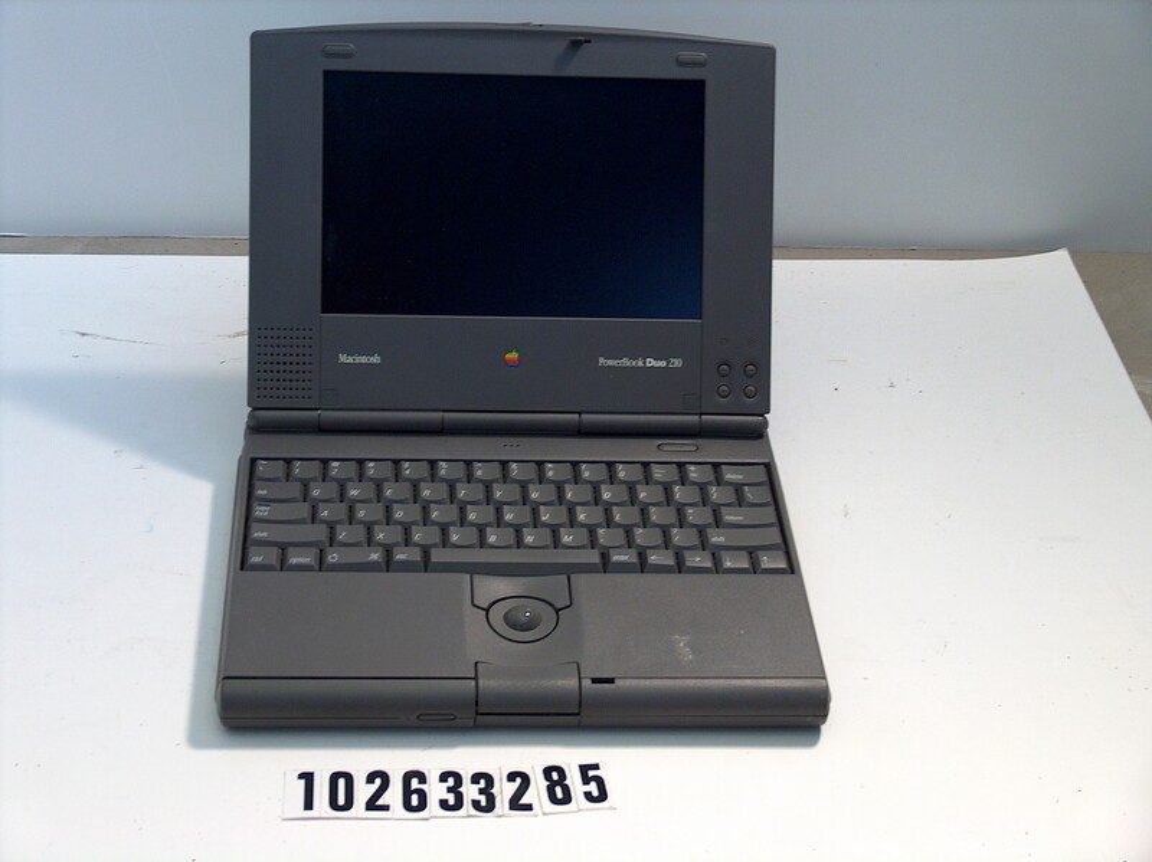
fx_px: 2395
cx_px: 576
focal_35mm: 72
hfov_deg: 27.0
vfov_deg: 20.4
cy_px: 431
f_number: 2.9
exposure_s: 1/29.8
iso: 200
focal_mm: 14.73
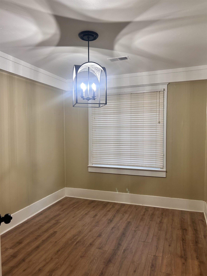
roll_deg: -0.6
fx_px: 207
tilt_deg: -2.1
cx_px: 104
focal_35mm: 26
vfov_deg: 67.3
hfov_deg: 53.1
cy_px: 138
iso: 100
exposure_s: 1/60
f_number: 1.5
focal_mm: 5.7
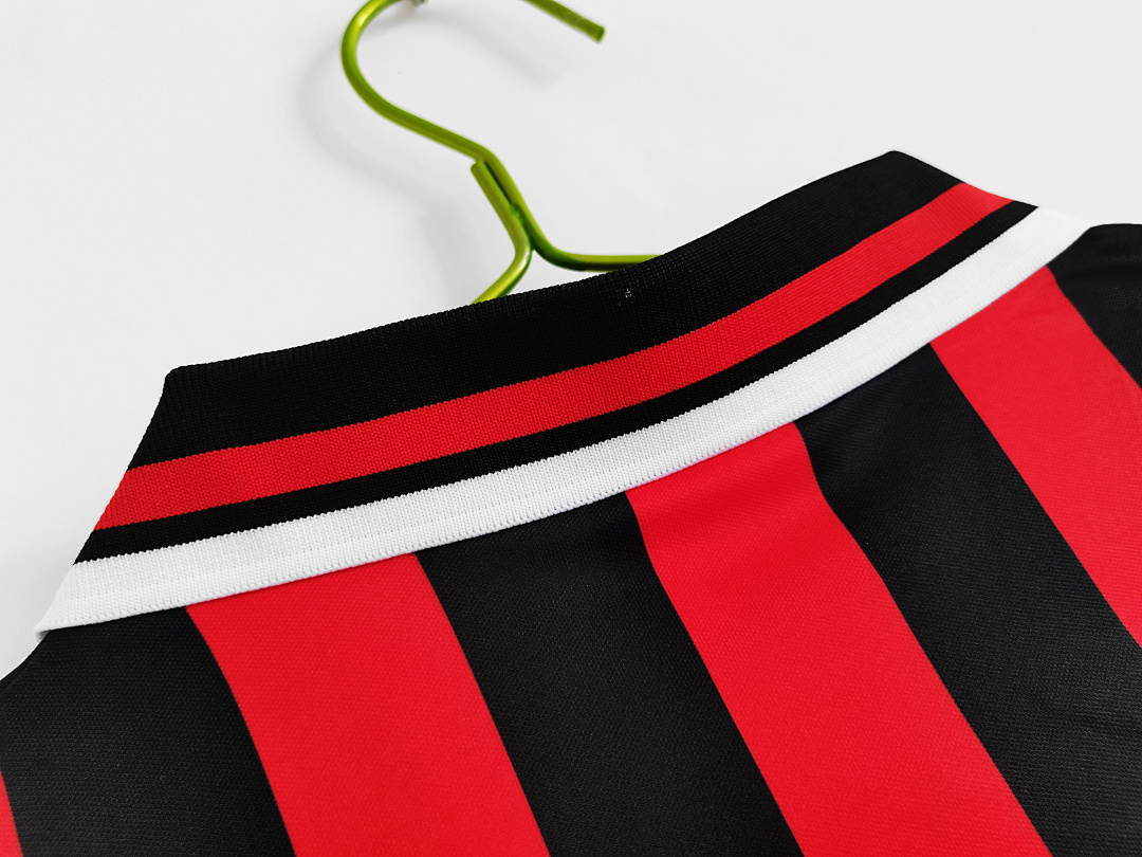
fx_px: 858
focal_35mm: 26
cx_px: 571
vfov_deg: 53.1
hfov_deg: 67.3
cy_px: 428
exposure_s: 1/60
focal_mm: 5.58
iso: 160
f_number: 1.8
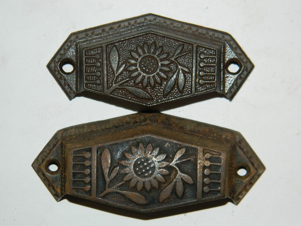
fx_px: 896
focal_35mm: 103
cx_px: 150
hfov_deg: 19.1
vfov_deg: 14.4
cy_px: 113
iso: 200
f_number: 4.5
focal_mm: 18.6
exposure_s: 1/60
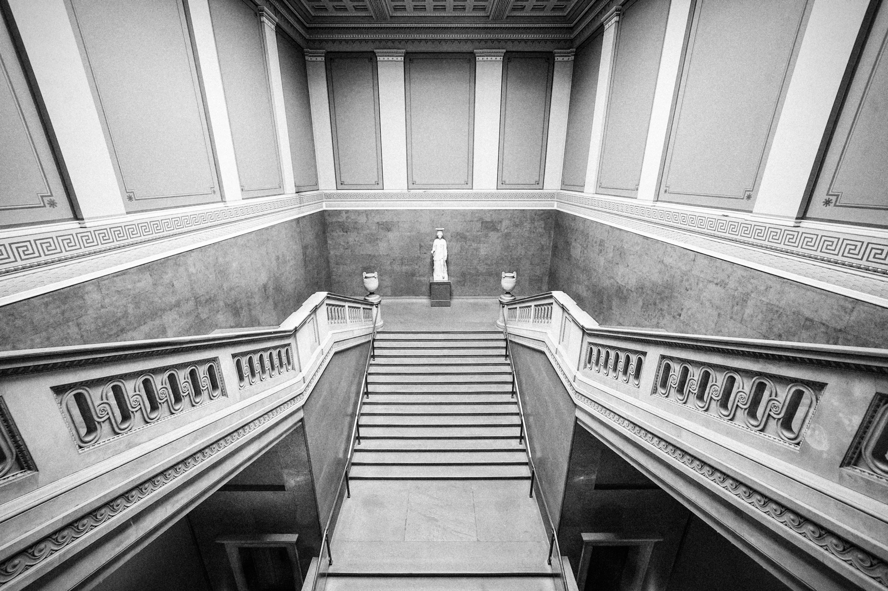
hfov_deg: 104.3
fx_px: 345
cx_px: 444
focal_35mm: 14
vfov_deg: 81.1
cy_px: 296
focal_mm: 14
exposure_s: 1/30
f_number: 3.5
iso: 2800
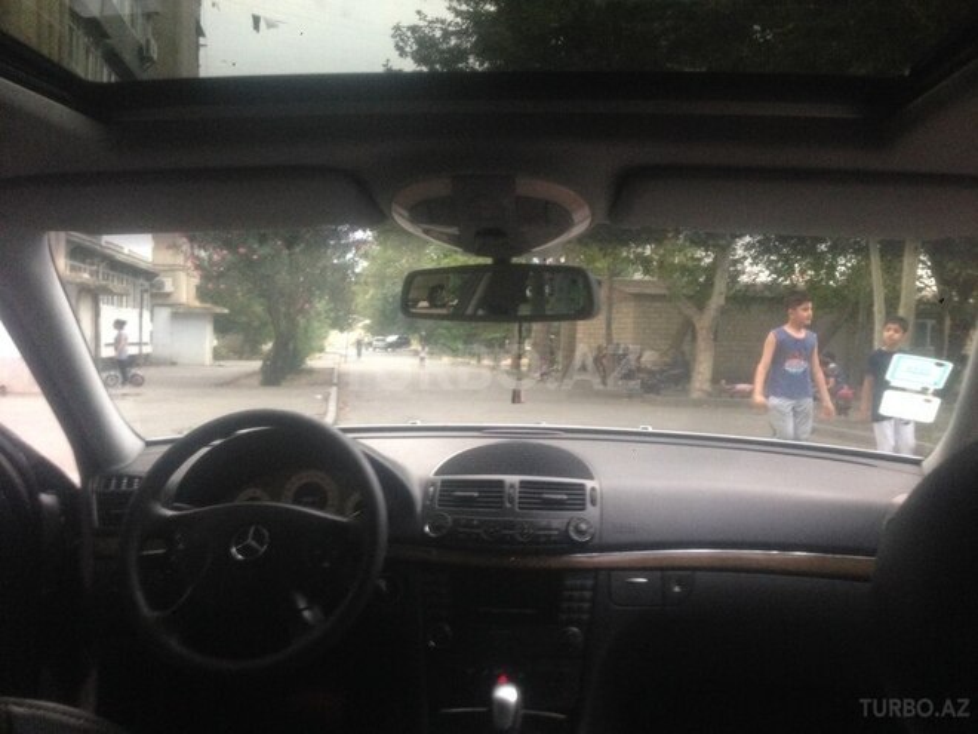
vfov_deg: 42.9
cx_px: 489
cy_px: 367
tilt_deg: +1.4
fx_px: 932
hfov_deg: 55.4
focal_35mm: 33
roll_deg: -0.7
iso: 250
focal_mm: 4.12
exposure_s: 1/20
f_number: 2.4
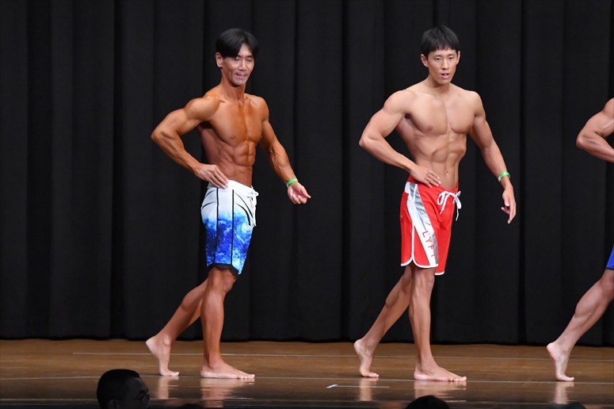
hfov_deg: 9.2
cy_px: 204
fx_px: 3836
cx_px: 307
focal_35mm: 225
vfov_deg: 6.1
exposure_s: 1/400
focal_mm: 150
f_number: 5.6
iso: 8000
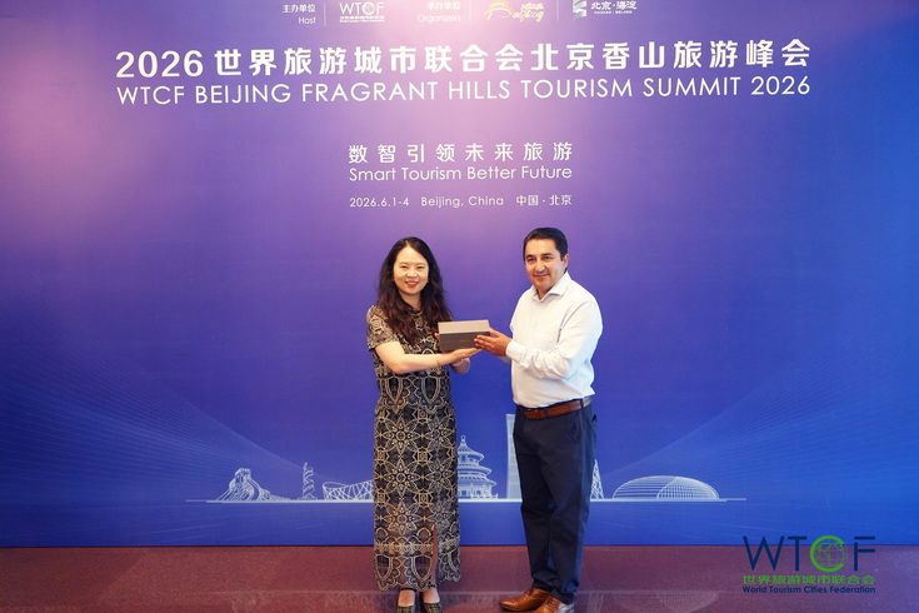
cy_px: 306
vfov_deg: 37.9
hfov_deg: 54.4
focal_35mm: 35
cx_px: 460
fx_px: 893
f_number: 4
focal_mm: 35
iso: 4000
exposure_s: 1/160
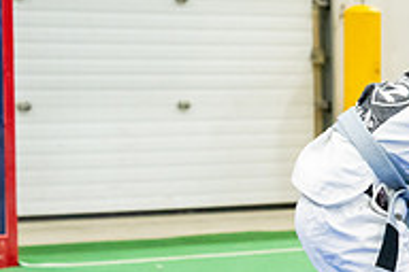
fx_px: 2408
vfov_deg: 6.5
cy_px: 286
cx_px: 599
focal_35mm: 212
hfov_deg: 9.5
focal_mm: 70
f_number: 4
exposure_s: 1/400
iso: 6400
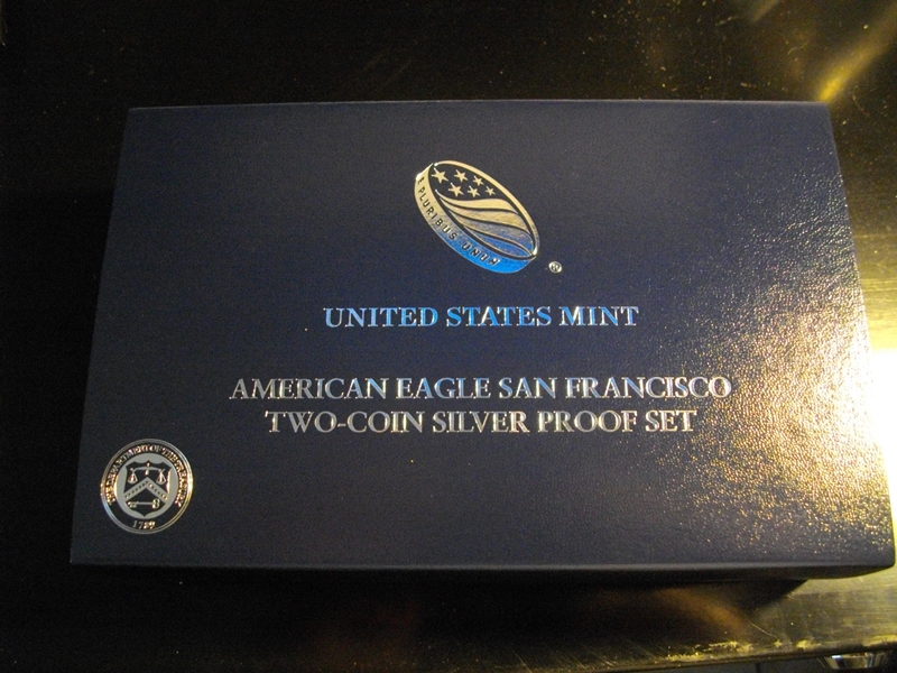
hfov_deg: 58.4
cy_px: 336
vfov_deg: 45.4
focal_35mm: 31
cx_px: 448
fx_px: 803
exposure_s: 1/30
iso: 800
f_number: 2.9
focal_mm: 5.7
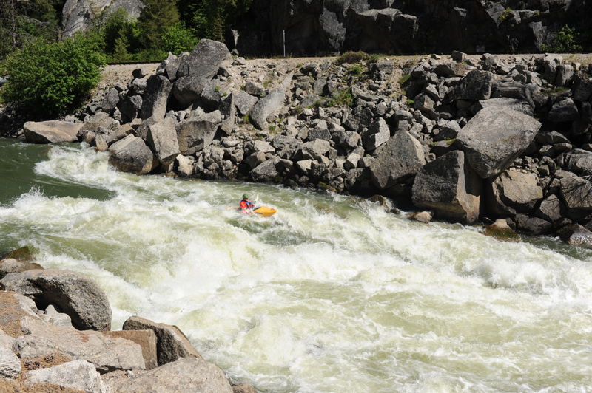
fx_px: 575
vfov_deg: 37.8
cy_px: 196
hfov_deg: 54.5
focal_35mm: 35
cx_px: 296
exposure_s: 1/500
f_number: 9
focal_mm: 35
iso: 200
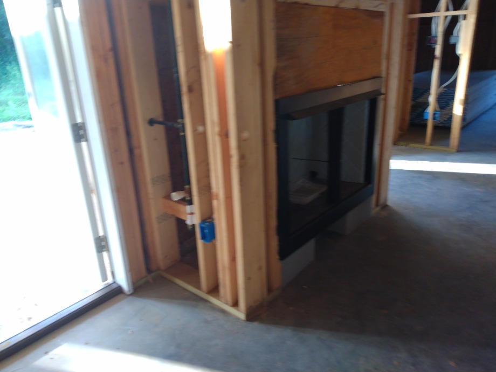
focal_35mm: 20
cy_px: 186
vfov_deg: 66.0
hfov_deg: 81.7
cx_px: 248
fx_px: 287
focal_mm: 3.54
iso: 181
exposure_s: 1/30
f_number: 2
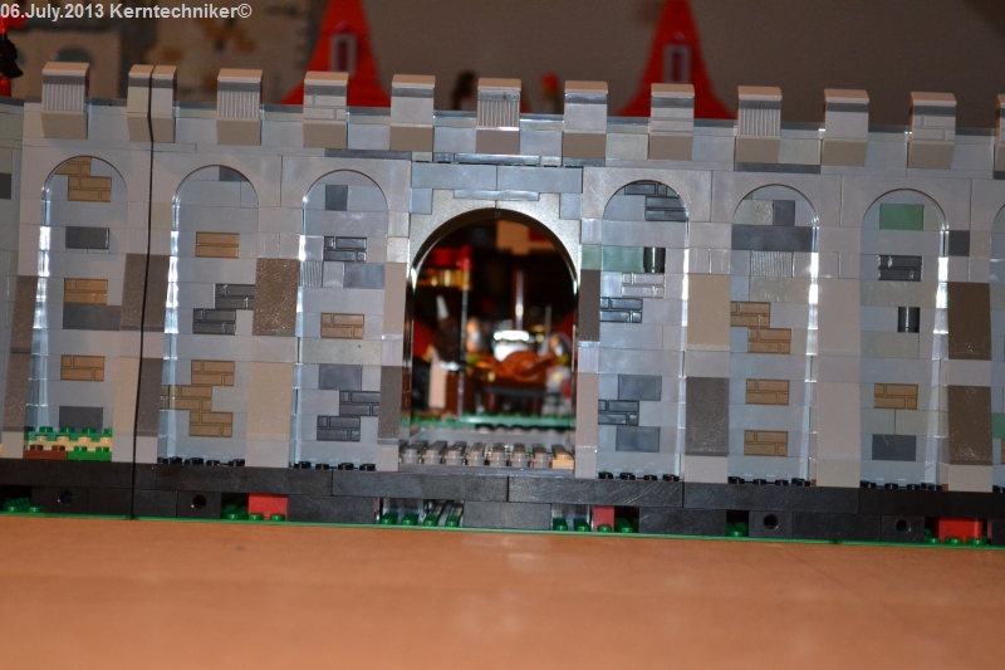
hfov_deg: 24.6
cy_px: 335
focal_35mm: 82
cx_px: 502
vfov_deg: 16.5
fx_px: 2303
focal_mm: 55
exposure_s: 1/60
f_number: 5.6
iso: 1800
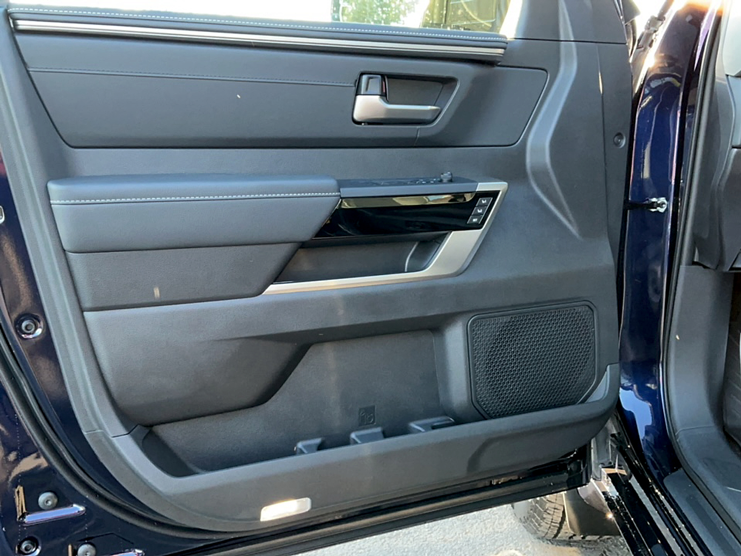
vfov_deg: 46.8
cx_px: 370
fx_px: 642
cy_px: 278
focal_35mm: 30
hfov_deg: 60.0
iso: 100
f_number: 1.8
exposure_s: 1/60
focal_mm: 3
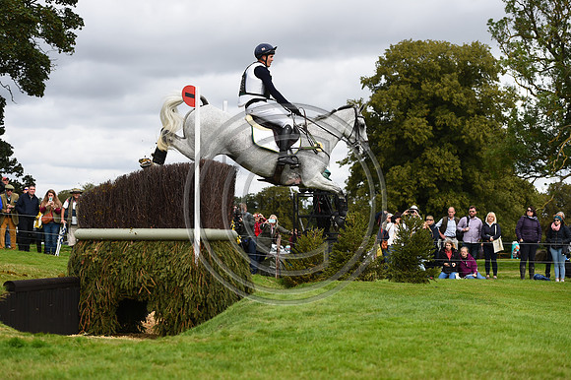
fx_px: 1110
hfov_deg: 28.9
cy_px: 190
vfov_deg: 19.4
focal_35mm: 70
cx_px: 286
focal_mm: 70
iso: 160
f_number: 3.5
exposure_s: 1/1250
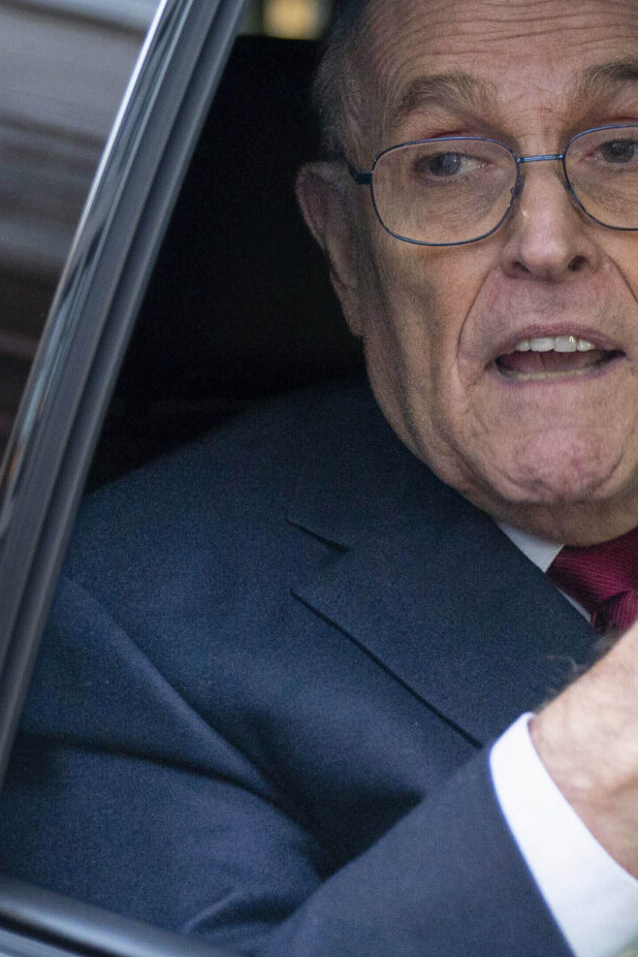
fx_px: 3376
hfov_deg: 10.2
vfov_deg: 16.1
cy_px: 372
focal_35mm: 127
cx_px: 1143
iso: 1600
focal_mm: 46
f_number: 2.8
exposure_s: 1/125
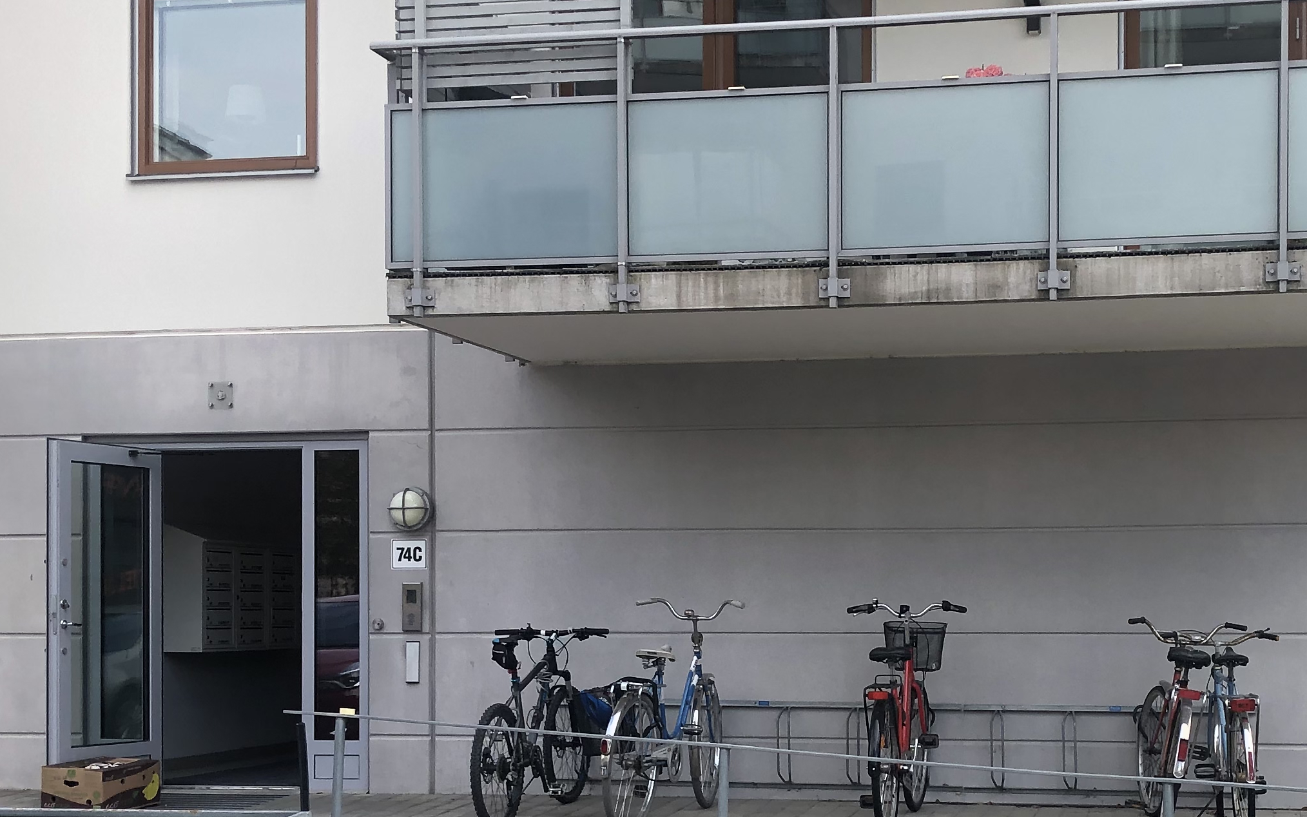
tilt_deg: -0.1
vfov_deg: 21.8
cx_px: 853
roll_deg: -0.9
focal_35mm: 59
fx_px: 2102
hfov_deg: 34.3
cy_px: 620
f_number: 1.8
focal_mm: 3.99
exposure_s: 1/461
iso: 20
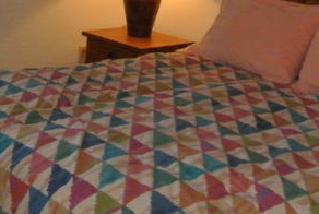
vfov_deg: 18.0
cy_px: -4
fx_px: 657
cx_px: 4
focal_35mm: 74
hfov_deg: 26.0
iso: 2800
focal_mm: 10
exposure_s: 1/60
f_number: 3.5
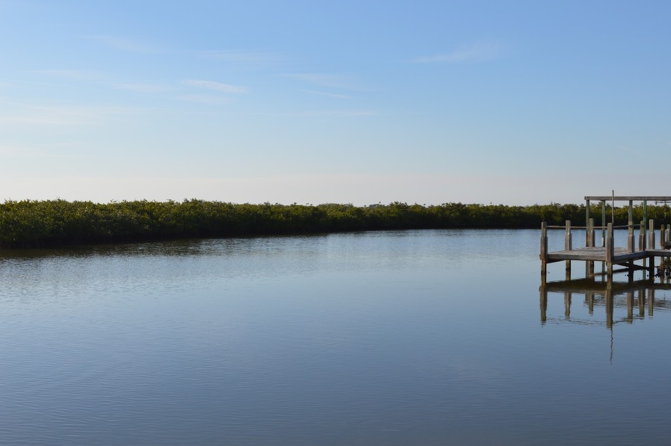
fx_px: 894
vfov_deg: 28.0
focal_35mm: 48
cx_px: 365
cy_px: 217
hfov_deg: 41.1
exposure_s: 1/250
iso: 100
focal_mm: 28
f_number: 8
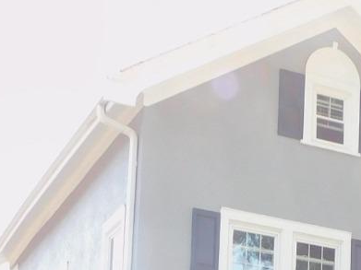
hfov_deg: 21.1
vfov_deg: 14.3
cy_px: 472
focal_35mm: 92
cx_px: 283
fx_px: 959
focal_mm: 4.3
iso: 125
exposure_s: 1/160
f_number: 3.3
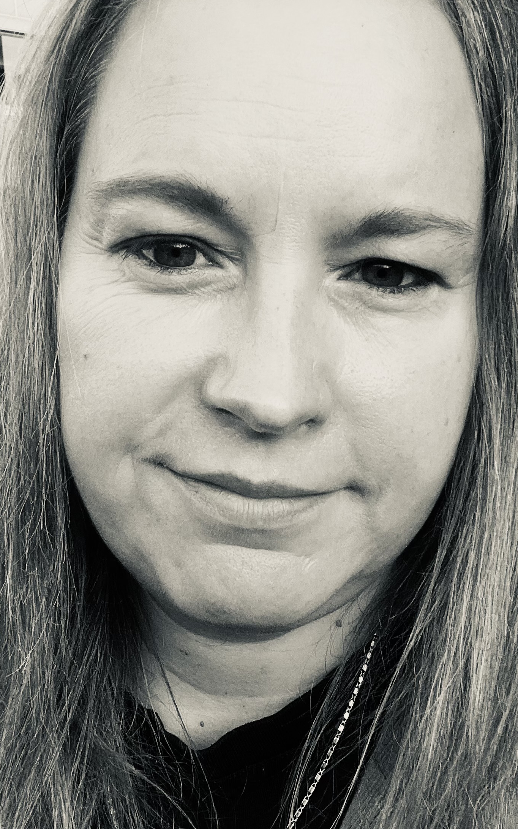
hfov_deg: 28.5
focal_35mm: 45
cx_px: 307
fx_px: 1016
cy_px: 345
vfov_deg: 44.2
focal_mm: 2.71
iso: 80
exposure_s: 1/121
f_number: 2.2
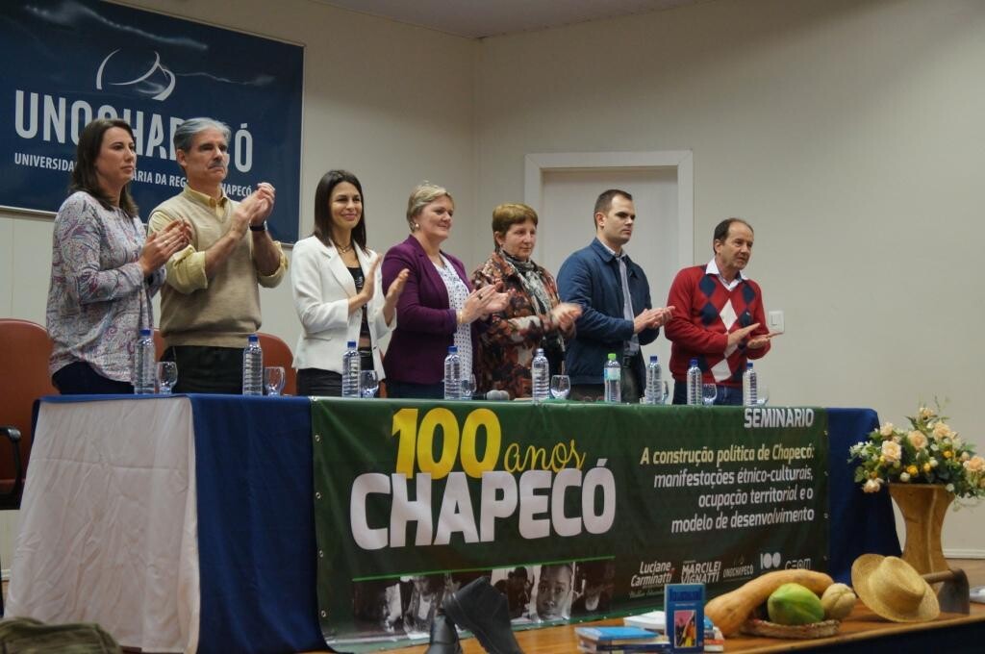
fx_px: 1640
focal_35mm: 60
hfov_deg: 33.4
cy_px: 327
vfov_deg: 22.6
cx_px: 492
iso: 1000
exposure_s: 1/80
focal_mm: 40
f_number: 5.6
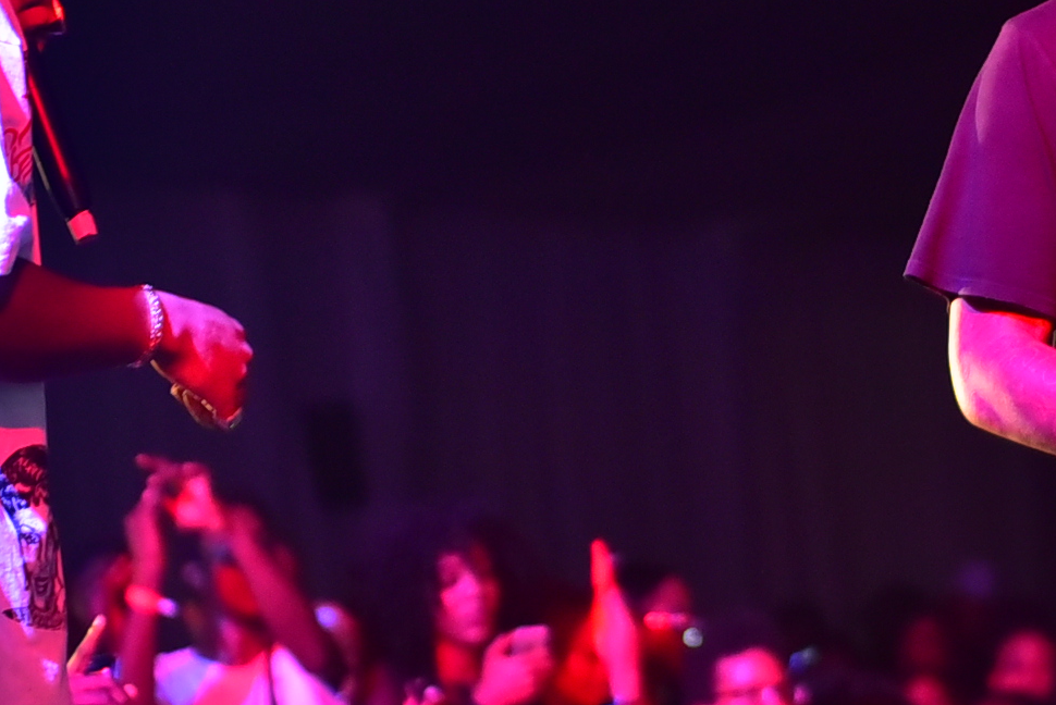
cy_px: 62
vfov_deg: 6.3
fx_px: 6369
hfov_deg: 9.4
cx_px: 1200
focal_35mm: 217
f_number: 2.8
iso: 2000
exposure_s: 1/200
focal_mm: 70
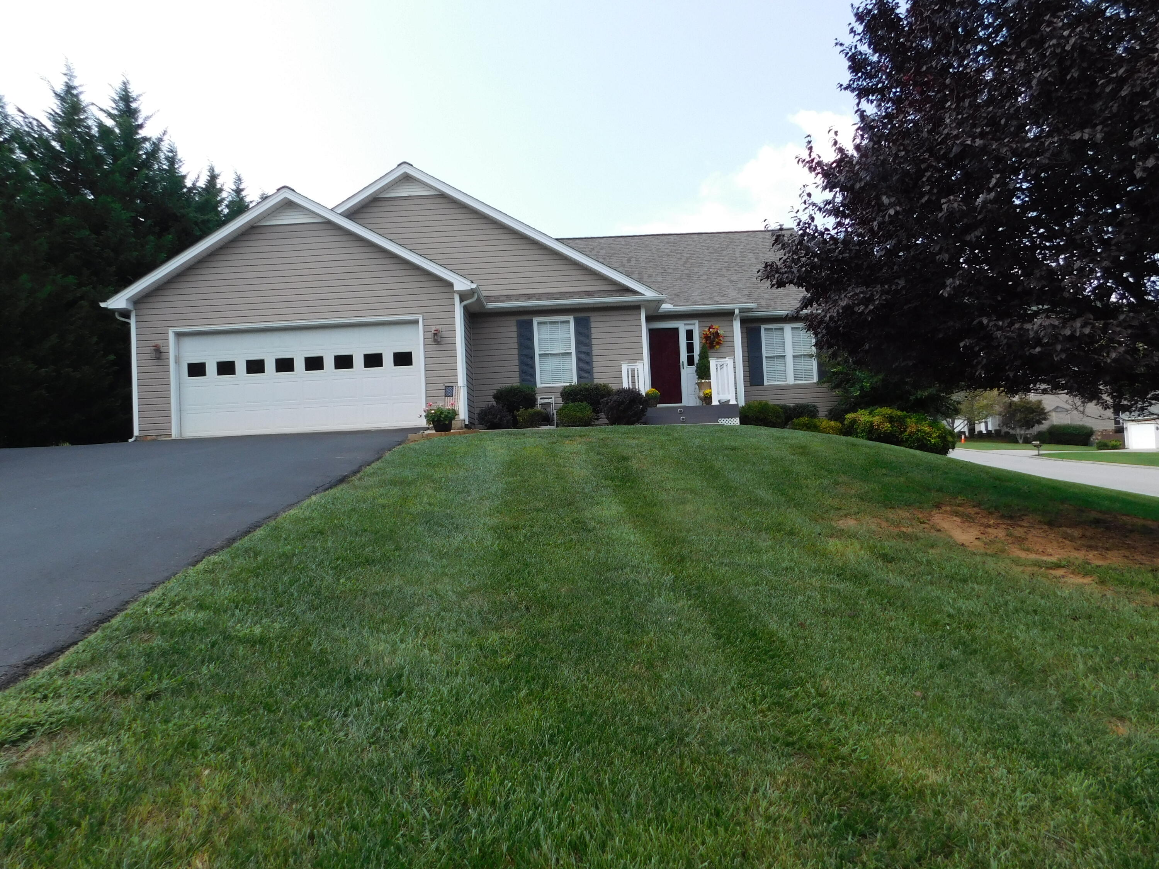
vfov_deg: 58.9
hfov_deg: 73.9
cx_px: 580
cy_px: 434
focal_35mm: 23
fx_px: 770
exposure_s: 1/800
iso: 125
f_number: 3
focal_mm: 4
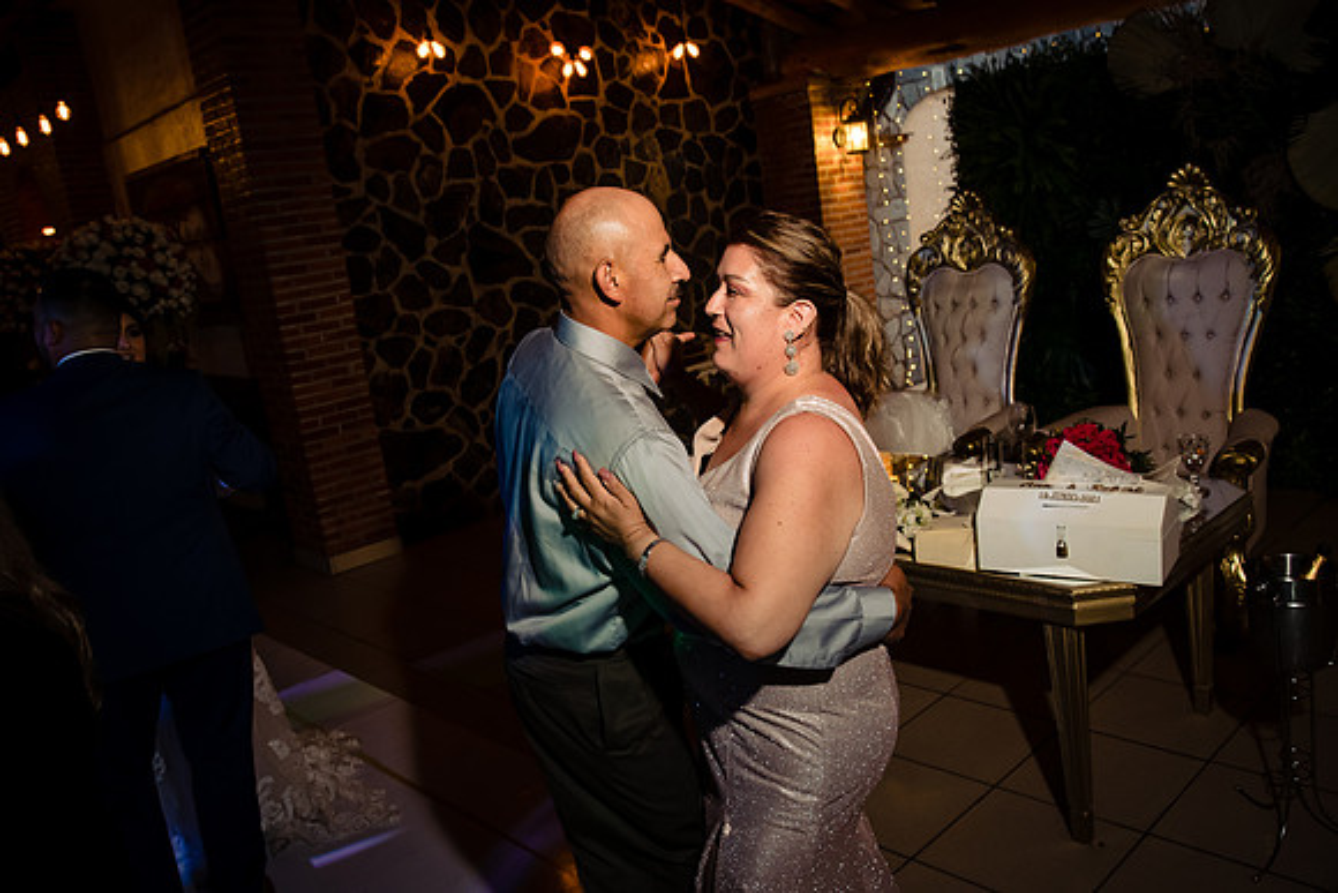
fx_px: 1115
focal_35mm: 30
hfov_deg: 61.9
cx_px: 669
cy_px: 446
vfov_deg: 43.6
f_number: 7.1
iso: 2000
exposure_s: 1/100
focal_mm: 30
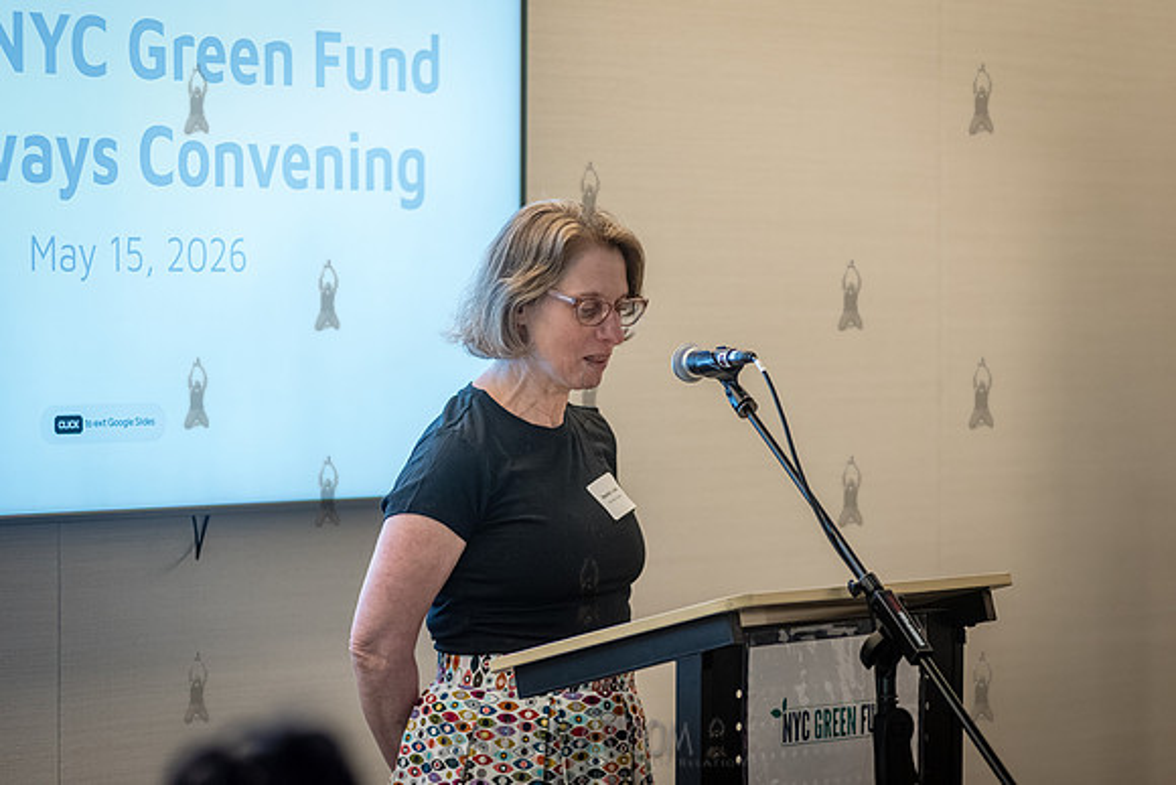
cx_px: 588
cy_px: 392
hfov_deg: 15.2
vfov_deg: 10.2
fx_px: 4411
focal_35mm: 135
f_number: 3.5
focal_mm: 135
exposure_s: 1/250
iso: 4000
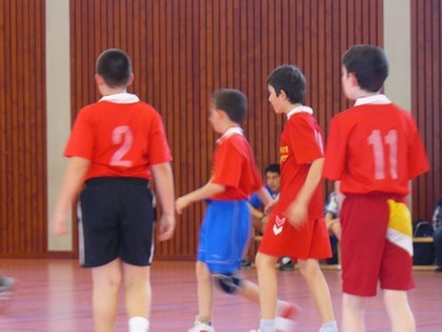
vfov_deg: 6.9
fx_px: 2758
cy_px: 166
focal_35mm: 216
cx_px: 221
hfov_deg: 9.2
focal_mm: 35.9
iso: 160
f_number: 3.3
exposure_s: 1/30
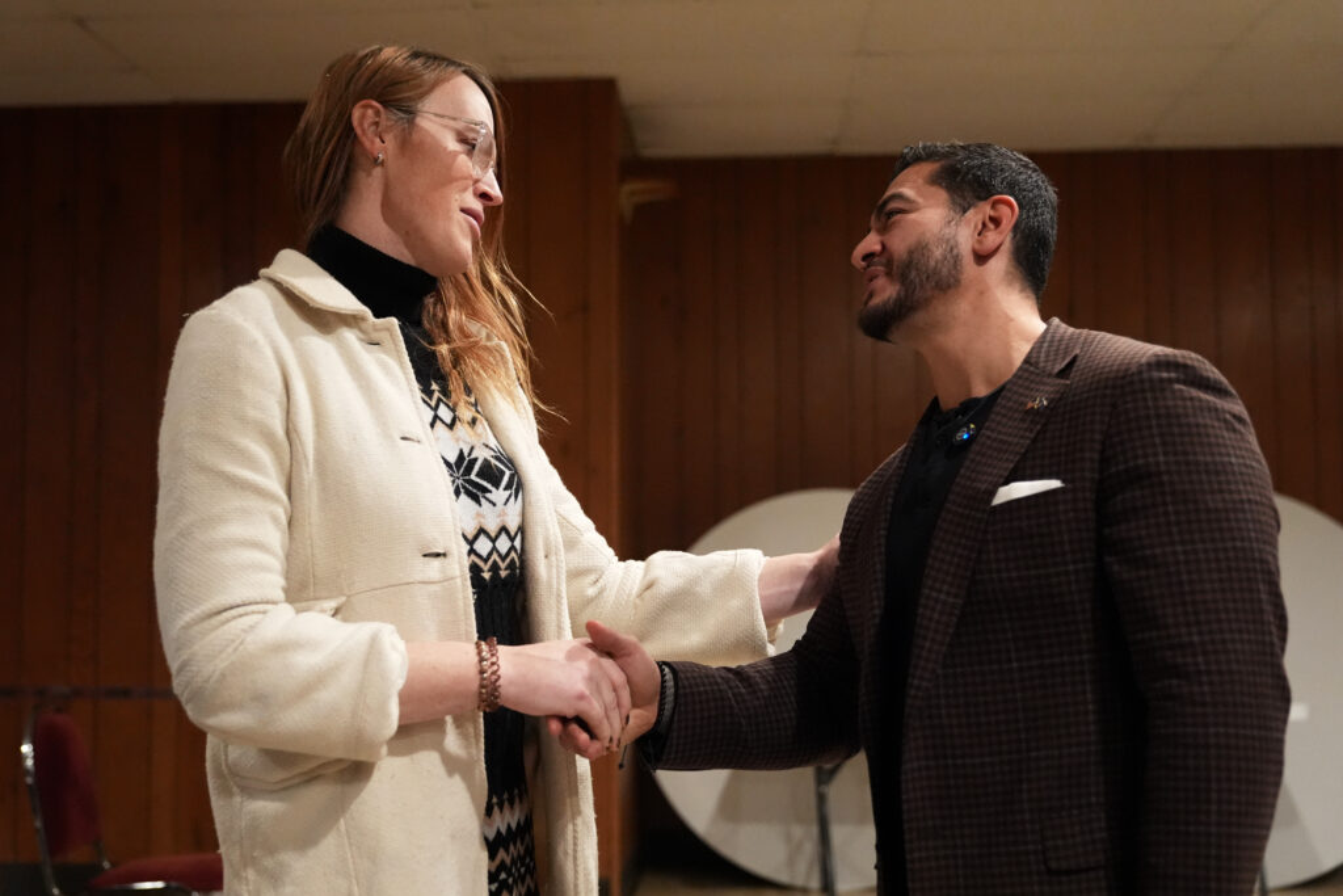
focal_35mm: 43
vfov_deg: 31.2
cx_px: 672
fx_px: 1604
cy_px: 448
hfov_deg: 45.4
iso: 5000
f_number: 2.8
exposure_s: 1/160
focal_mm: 43
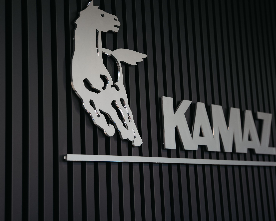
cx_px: 150
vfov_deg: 25.0
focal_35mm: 61
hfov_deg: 30.9
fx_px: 498
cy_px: 102
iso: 160
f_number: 2.2
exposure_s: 1/125
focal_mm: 50
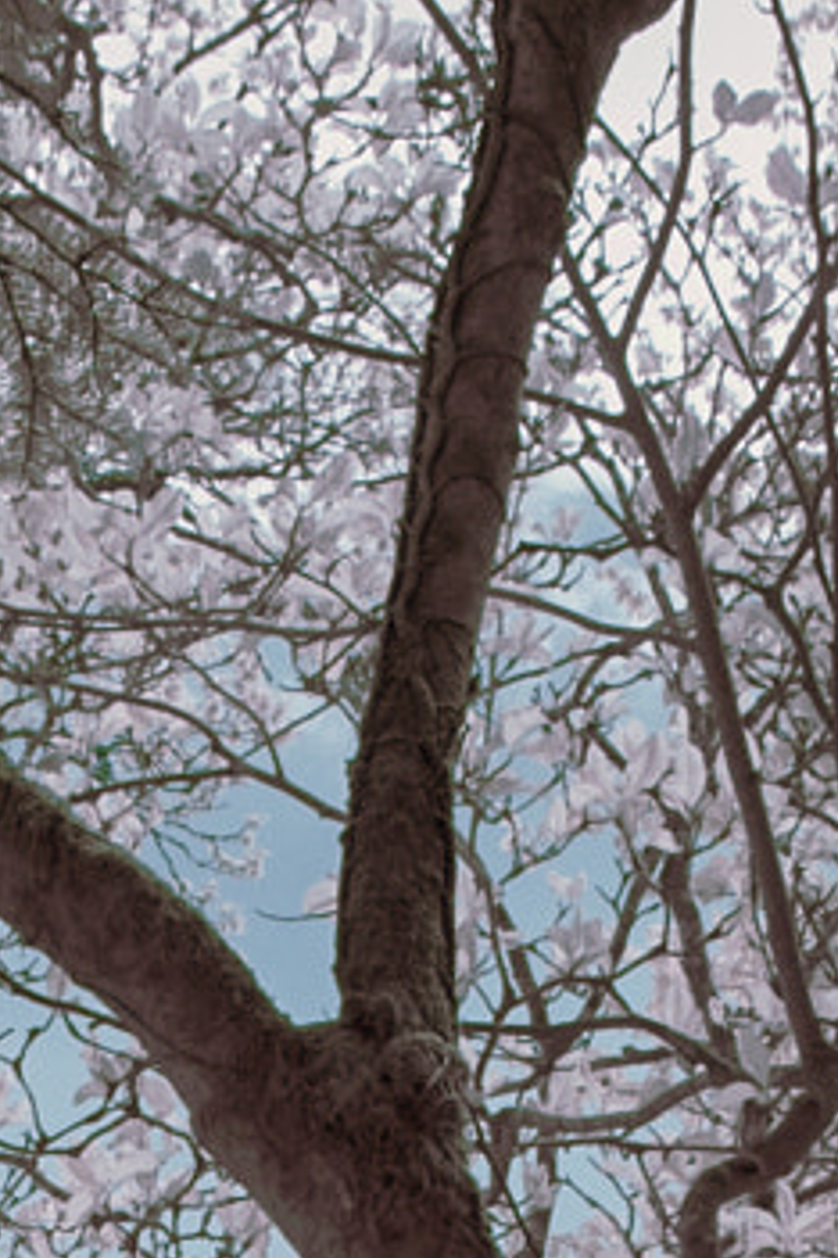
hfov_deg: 6.7
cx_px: -88
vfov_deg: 9.3
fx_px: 7122
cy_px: 2742
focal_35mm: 204
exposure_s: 1/60
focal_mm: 35
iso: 200
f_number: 16
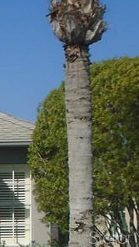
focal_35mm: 135
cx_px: -259
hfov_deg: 7.9
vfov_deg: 15.7
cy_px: 237
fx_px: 885
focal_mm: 6.4
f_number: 9.5
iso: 100
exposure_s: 1/250
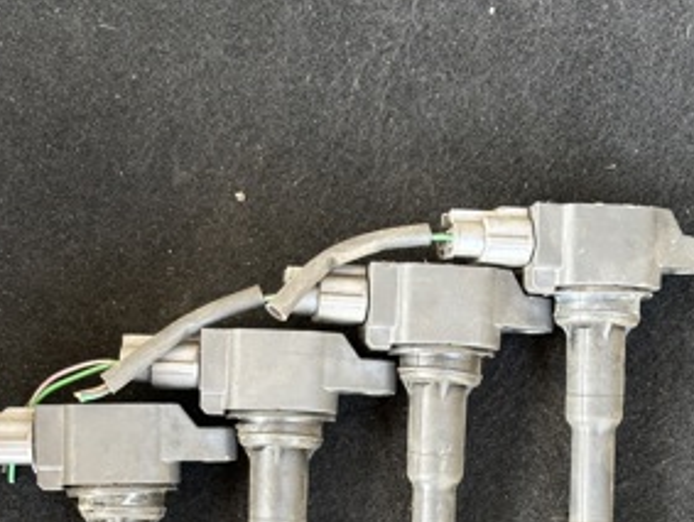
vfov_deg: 16.6
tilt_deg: -86.9
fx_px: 1767
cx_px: 364
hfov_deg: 22.2
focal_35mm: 88
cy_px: 483
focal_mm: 5.96
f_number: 1.6
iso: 160
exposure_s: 1/57
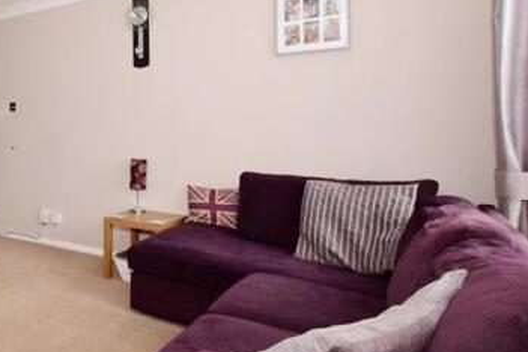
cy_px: 124
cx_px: 38
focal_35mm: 28
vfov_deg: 45.8
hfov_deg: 55.3
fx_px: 411
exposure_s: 1/3
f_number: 5.6
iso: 400
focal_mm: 10
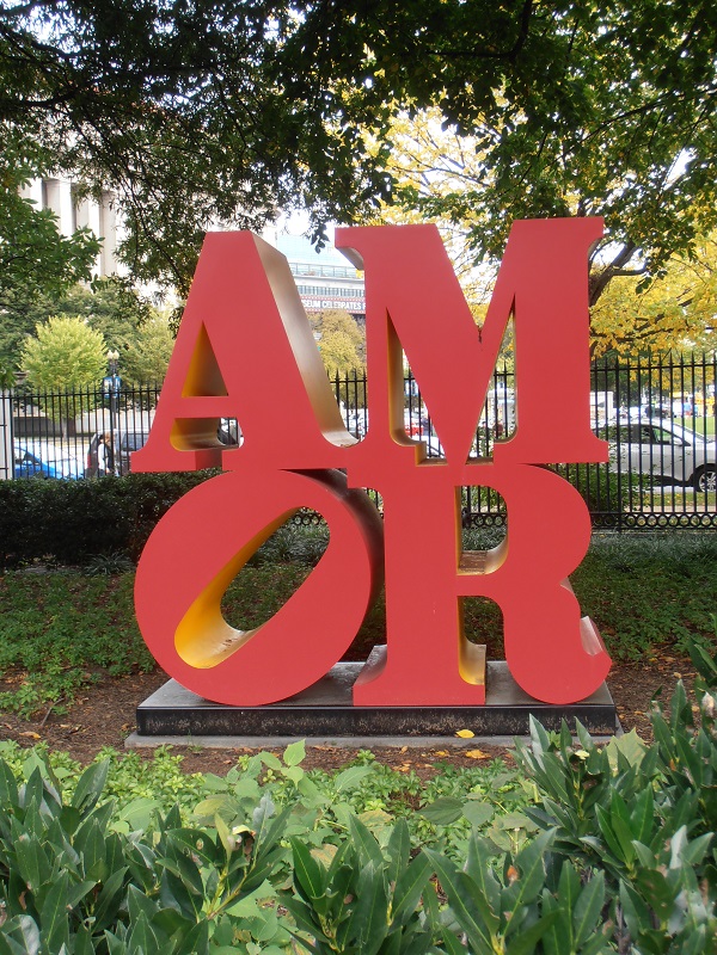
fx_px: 1574
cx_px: 358
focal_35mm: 57
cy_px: 478
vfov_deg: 33.8
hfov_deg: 25.7
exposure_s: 1/80
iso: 80
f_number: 4.5
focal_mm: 10.04
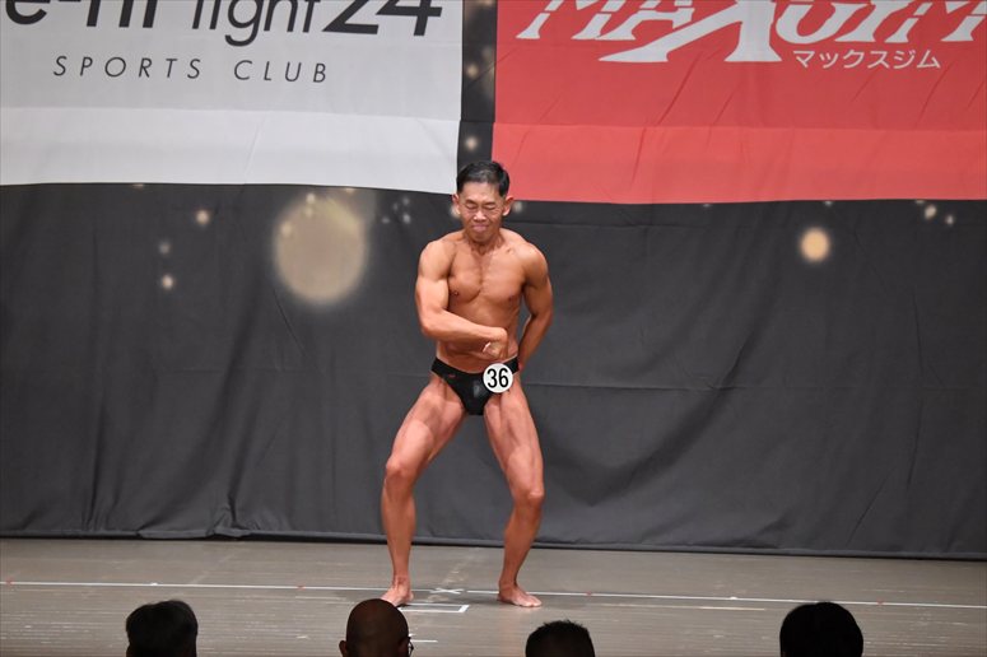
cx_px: 494
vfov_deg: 7.3
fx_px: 5124
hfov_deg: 11.0
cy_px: 328
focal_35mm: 187
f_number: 5.6
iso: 6400
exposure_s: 1/400
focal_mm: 125
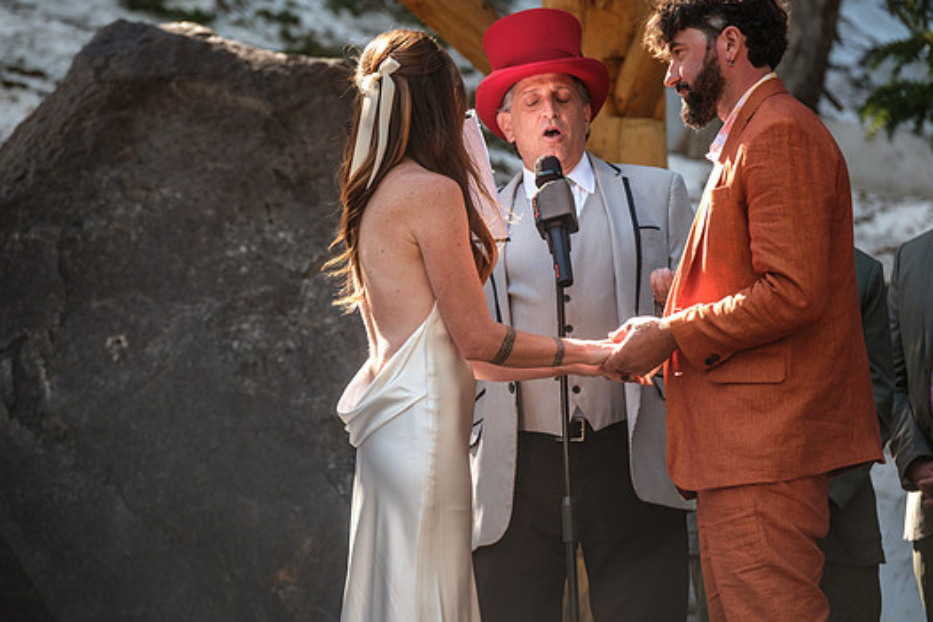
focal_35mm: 214
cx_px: 488
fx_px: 5547
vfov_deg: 6.4
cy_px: 304
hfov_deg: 9.6
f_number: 4
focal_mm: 129.2
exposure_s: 1/210
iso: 400
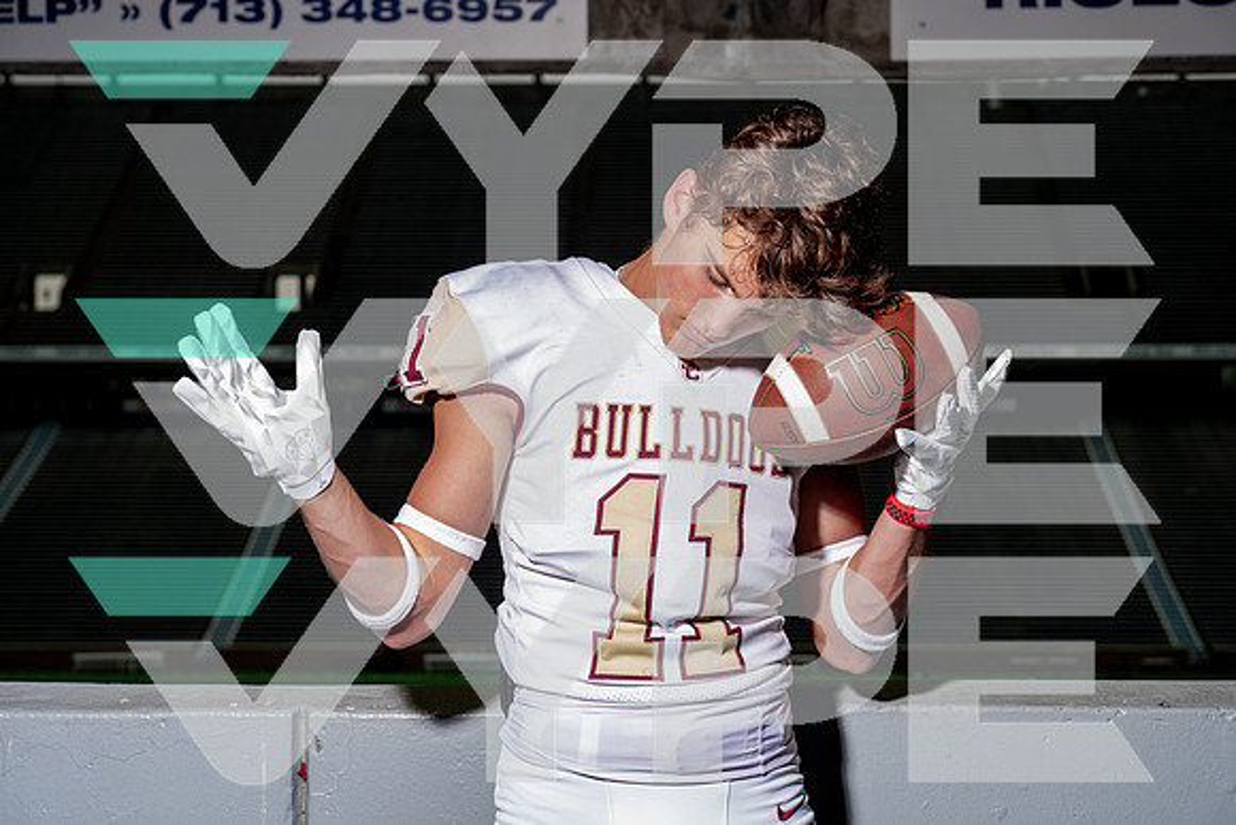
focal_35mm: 73
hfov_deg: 27.7
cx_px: 618
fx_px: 2503
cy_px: 412
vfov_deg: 18.7
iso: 640
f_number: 6.3
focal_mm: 70
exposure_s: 1/250
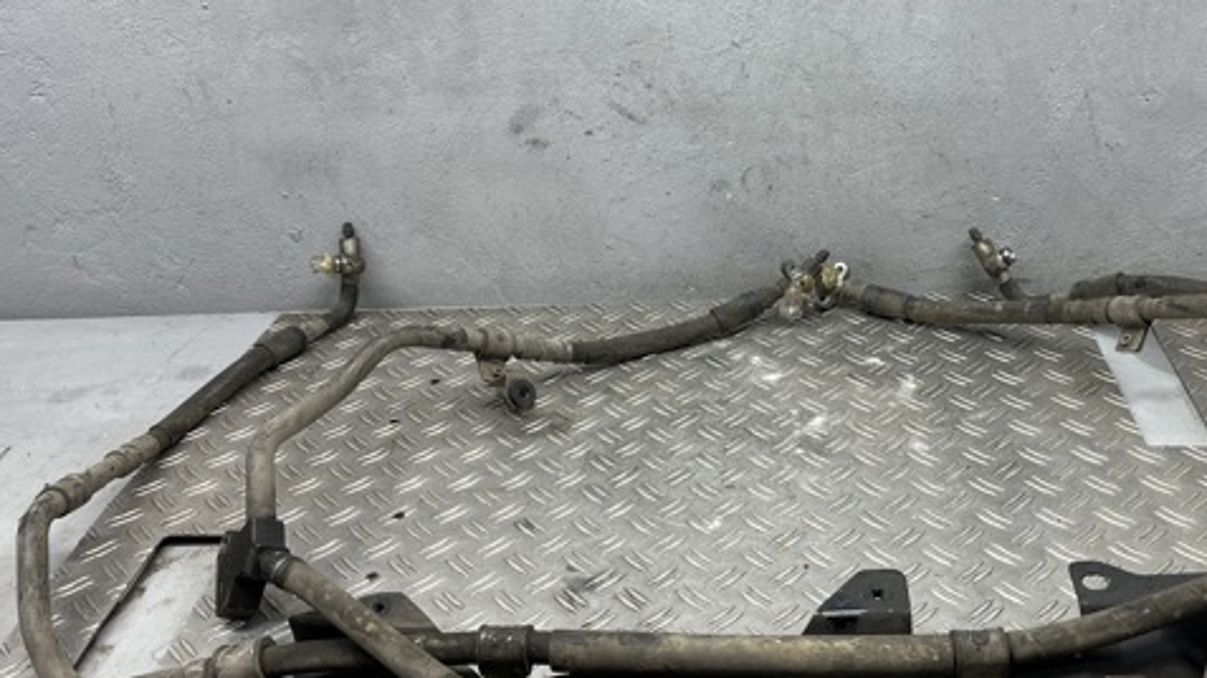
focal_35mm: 38
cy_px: 320
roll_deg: +4.0
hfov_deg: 52.5
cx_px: 721
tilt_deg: -28.3
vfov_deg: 31.2
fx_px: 1216
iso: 40
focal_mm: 5.1
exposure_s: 1/100
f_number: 1.6
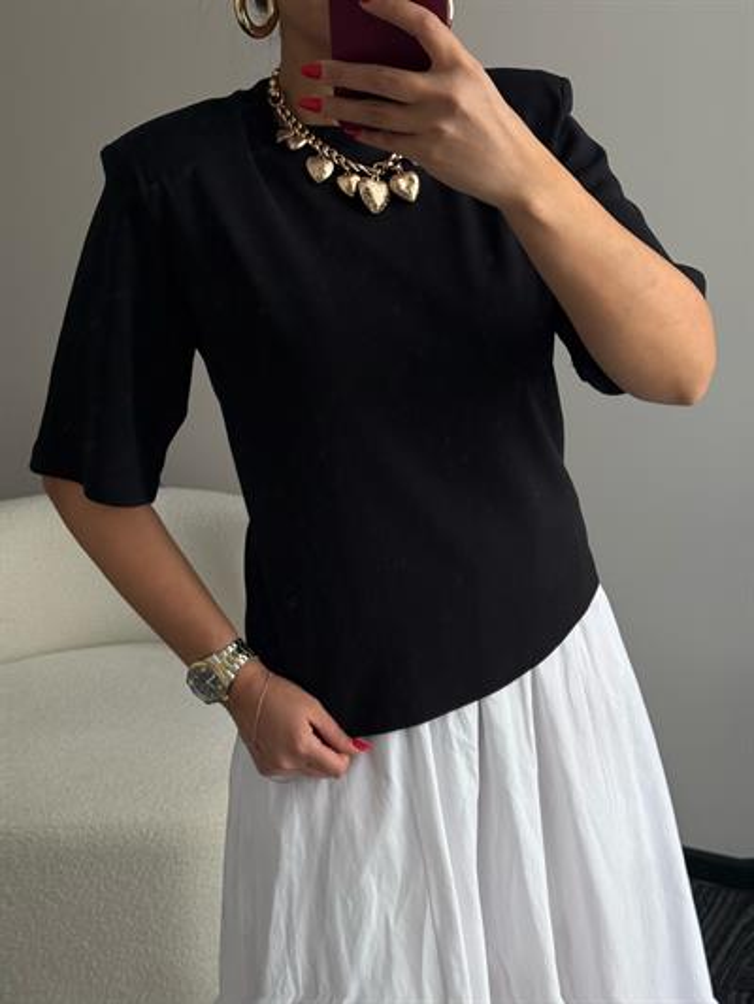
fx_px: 1393
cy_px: 502
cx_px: 377
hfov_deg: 30.3
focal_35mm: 48
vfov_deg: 39.6
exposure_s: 1/754
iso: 64
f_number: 1.78
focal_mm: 6.76
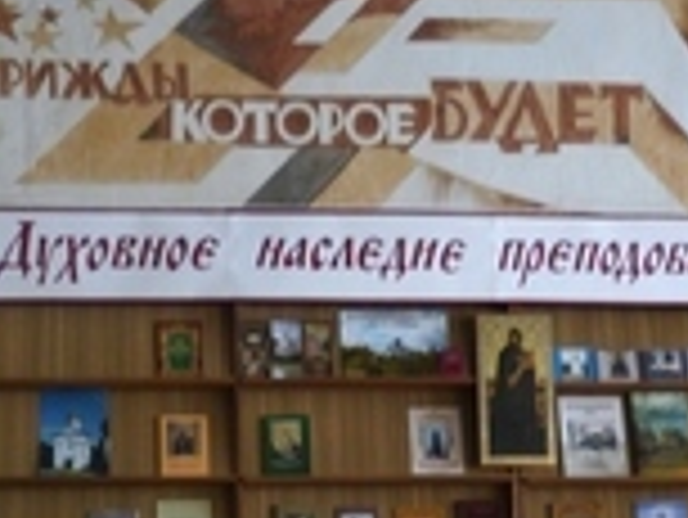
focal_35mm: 81
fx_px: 1611
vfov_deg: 17.5
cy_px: 604
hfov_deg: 24.1
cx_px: 337
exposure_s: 1/8
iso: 80
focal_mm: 5.5
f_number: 2.8
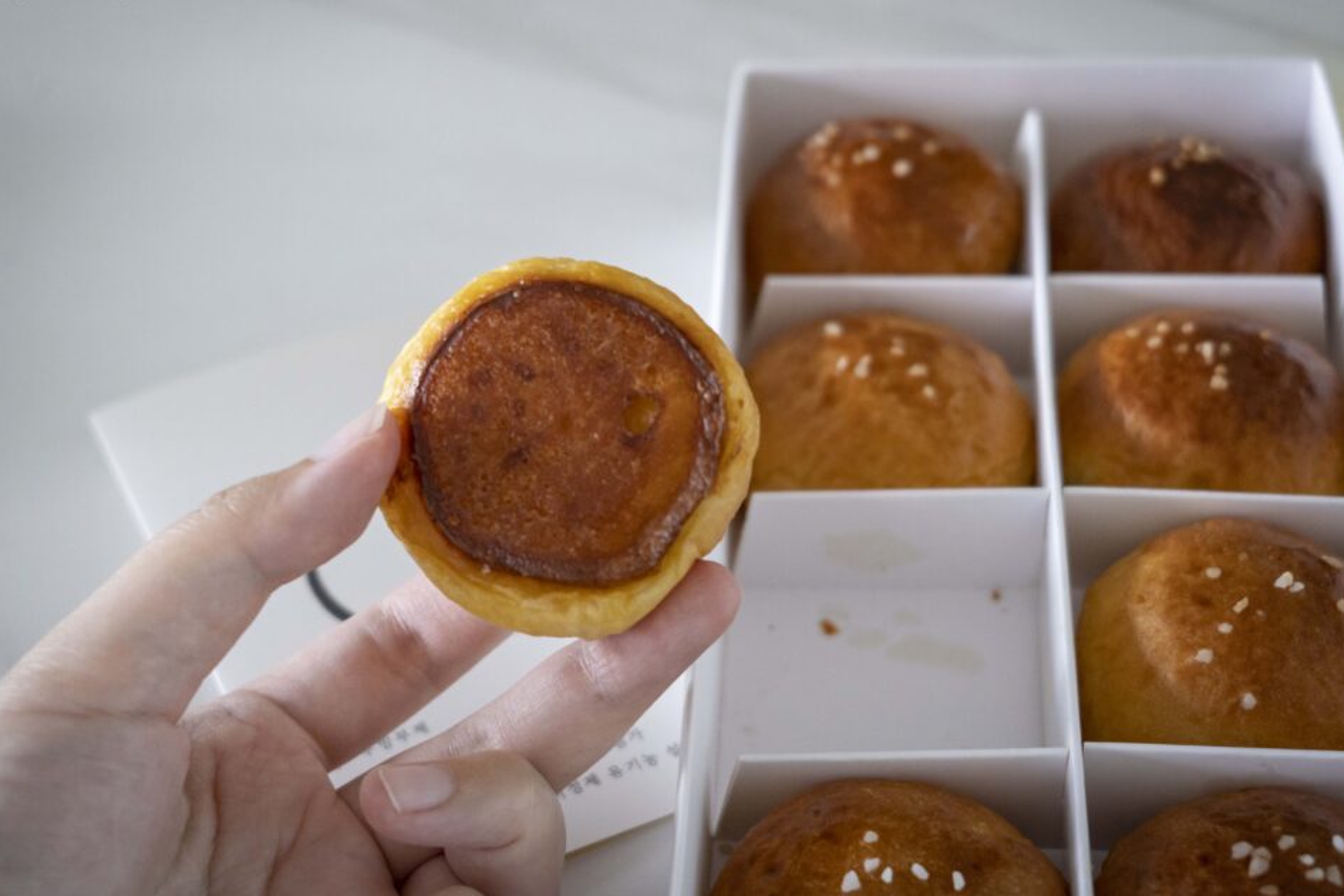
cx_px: 631
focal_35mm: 65
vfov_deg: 20.9
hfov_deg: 31.0
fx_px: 2426
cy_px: 415
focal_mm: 60
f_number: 5.6
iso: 2500
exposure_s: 1/60
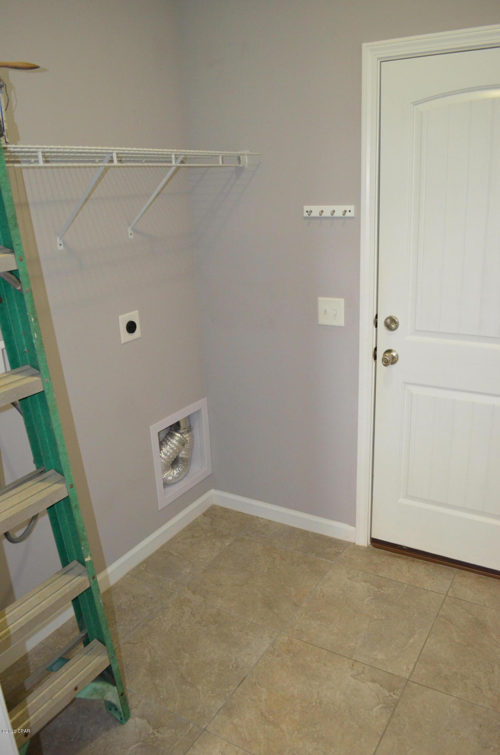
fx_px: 565
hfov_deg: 47.7
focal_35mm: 27
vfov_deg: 67.5
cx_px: 250
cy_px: 378
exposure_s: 1/60
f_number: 3.5
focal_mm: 18
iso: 1800
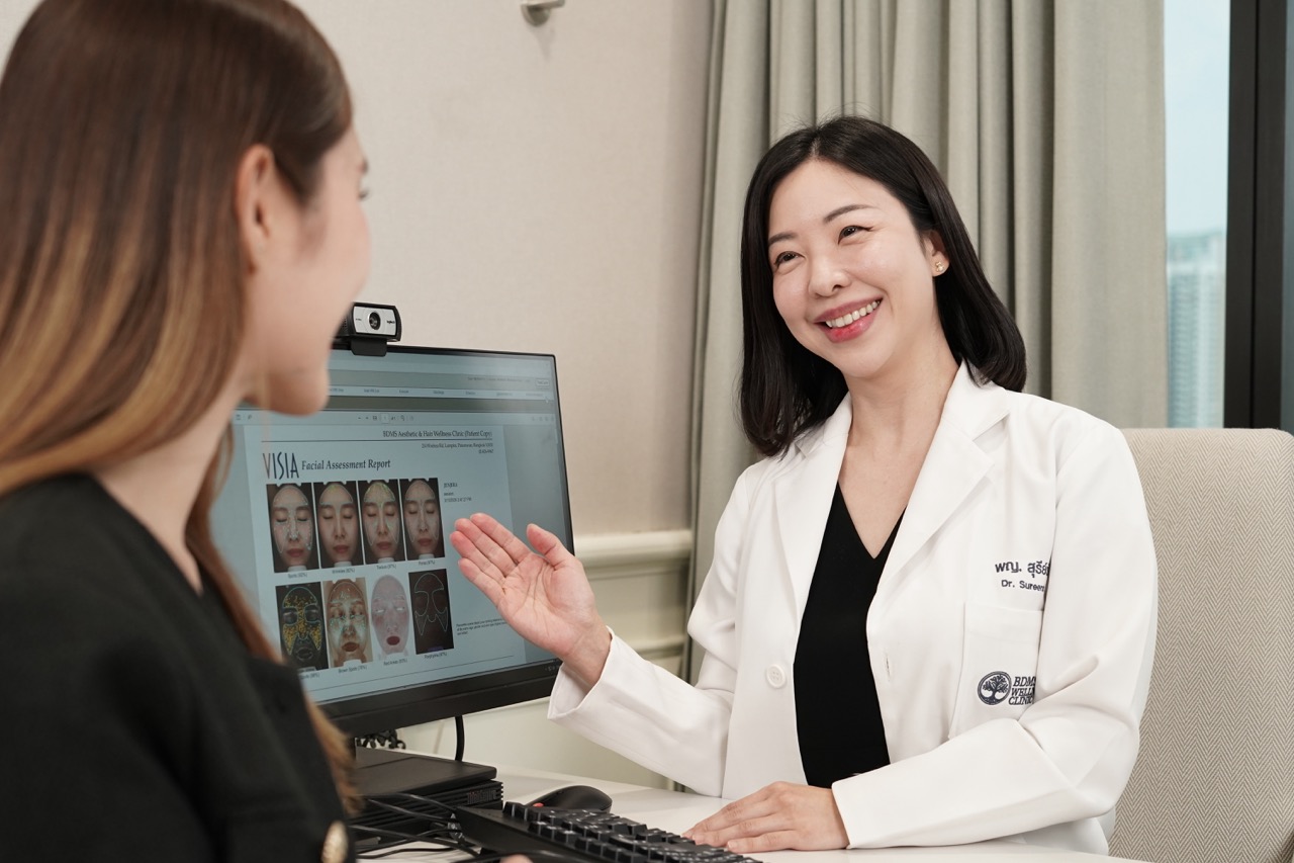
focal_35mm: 50
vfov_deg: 27.0
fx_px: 1797
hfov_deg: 39.6
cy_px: 432
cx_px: 647
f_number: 4.5
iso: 1600
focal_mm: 50
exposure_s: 1/200
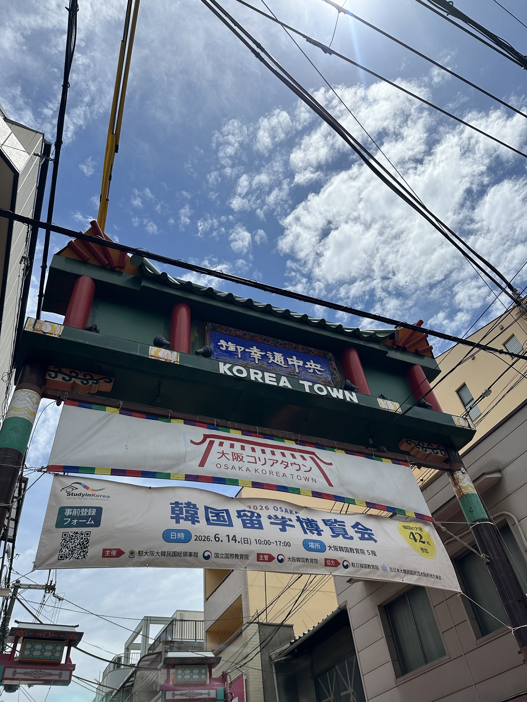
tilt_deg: +50.5
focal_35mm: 24
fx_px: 487
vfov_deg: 71.6
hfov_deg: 56.8
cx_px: 264
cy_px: 351
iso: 80
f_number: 1.78
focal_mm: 6.86
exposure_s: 1/13699
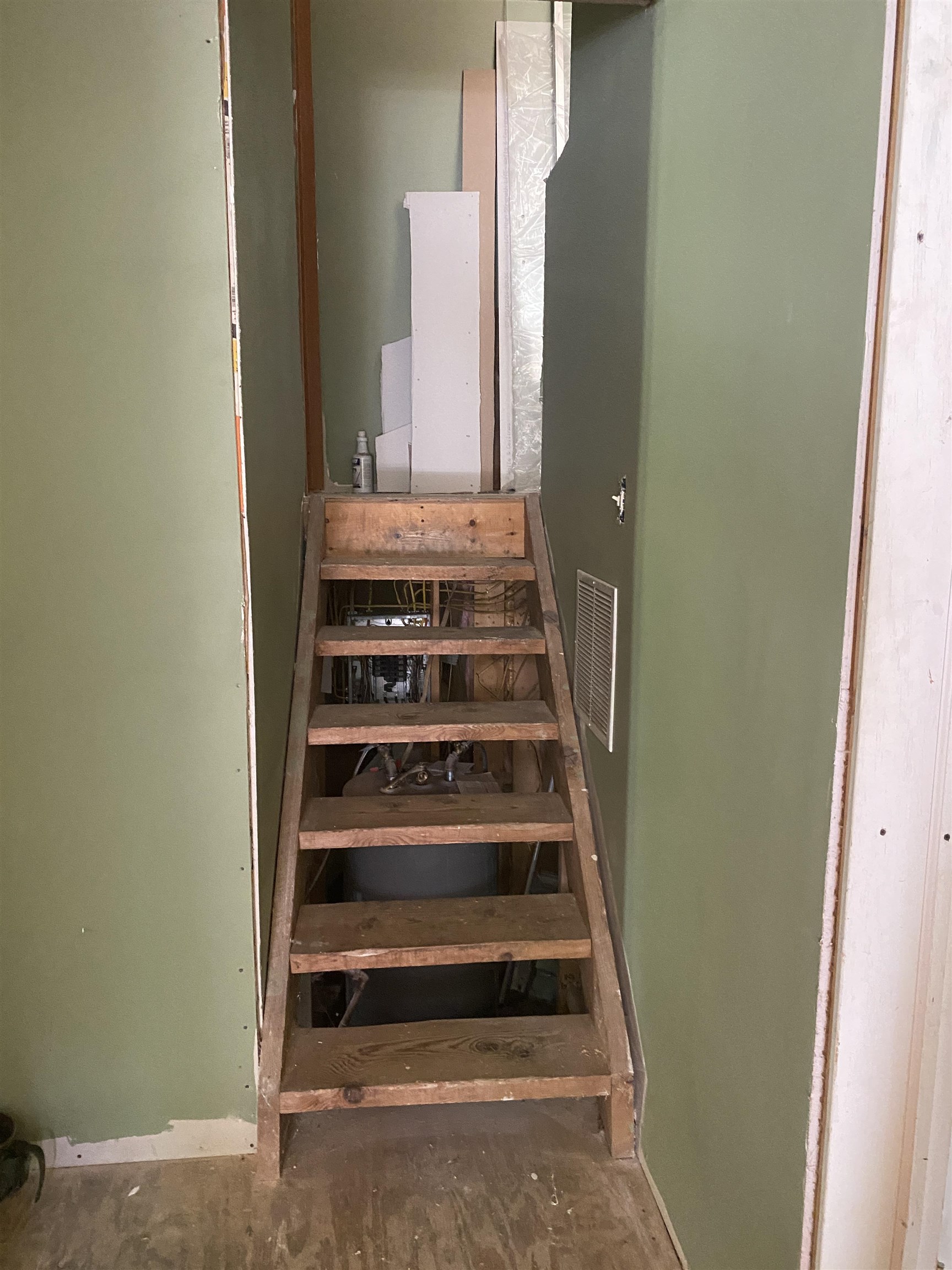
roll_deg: -0.9
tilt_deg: -8.2
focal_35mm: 26
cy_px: 635
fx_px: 953
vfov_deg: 67.3
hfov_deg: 53.1
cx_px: 476
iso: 640
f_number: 1.8
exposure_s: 1/39
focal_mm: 4.25
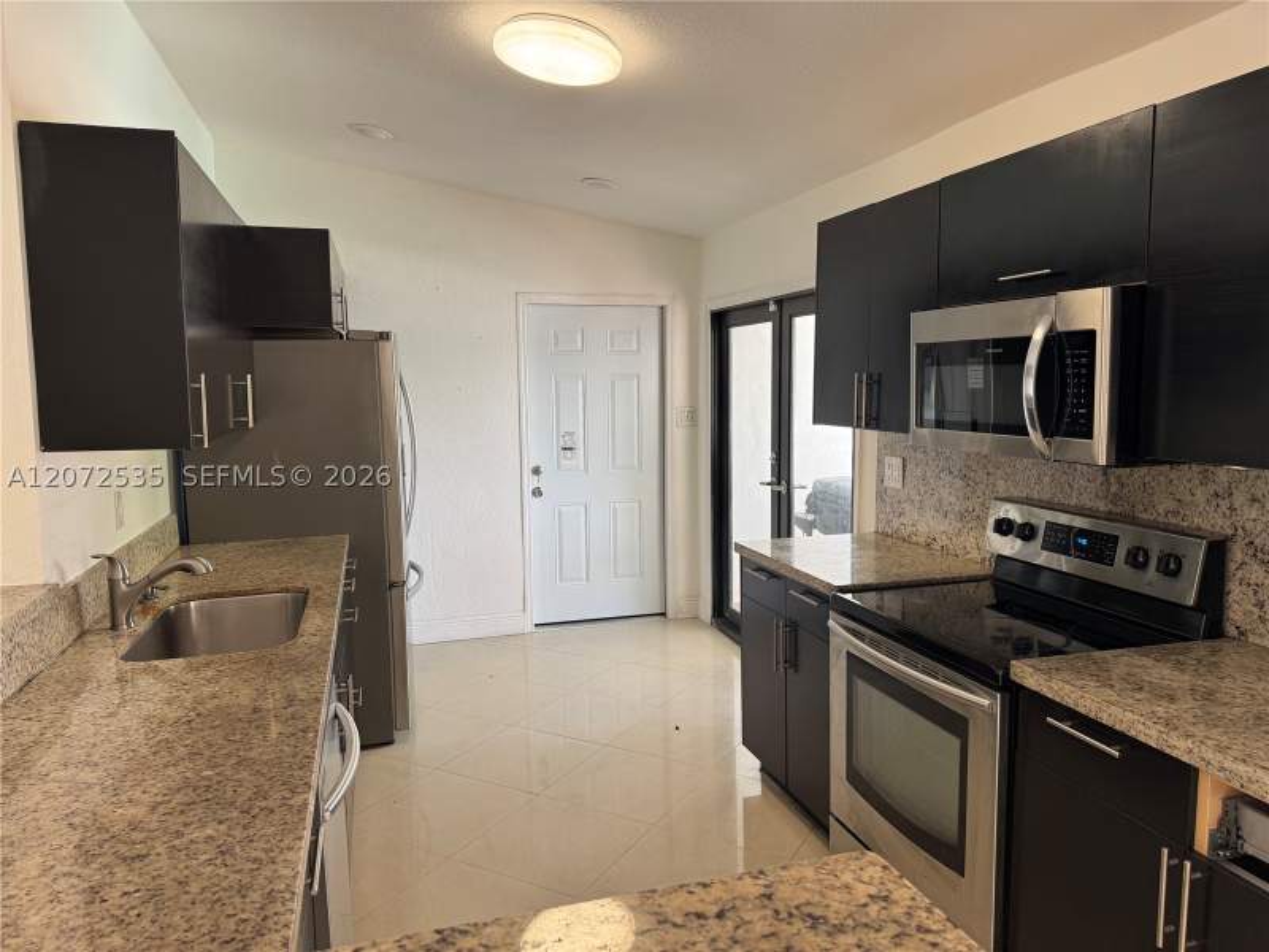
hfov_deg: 71.6
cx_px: 634
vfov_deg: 56.8
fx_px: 880
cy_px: 476
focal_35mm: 24
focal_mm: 6.76
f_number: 1.78
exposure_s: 1/121
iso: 125
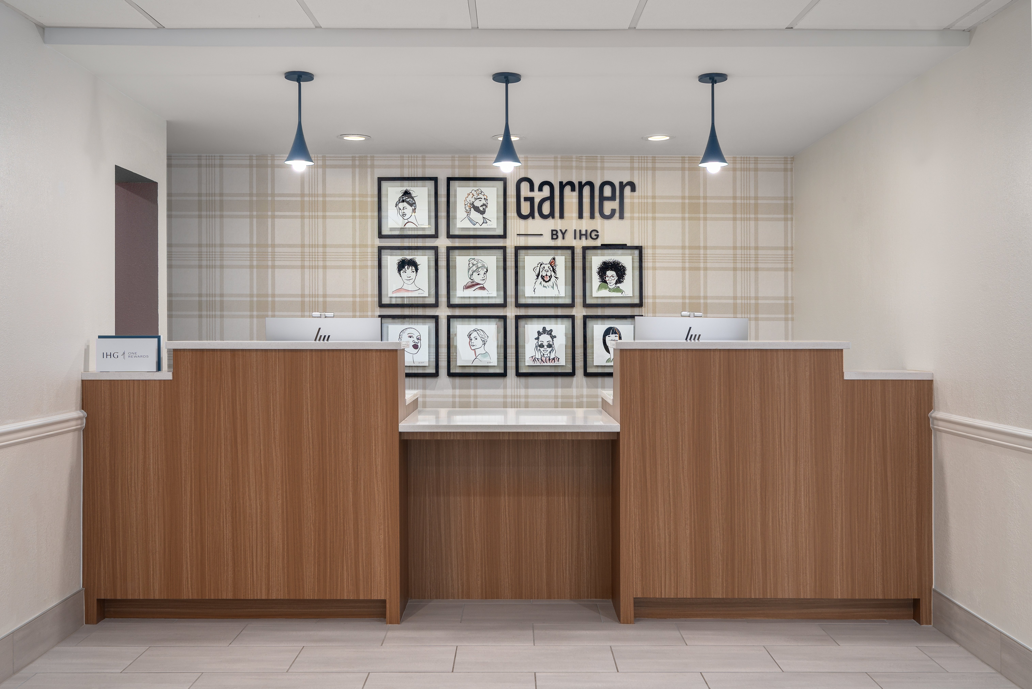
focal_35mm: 35
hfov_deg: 54.4
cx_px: 516
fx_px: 1004
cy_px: 344
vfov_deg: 37.9
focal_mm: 35
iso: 320
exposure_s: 1/8
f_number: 9
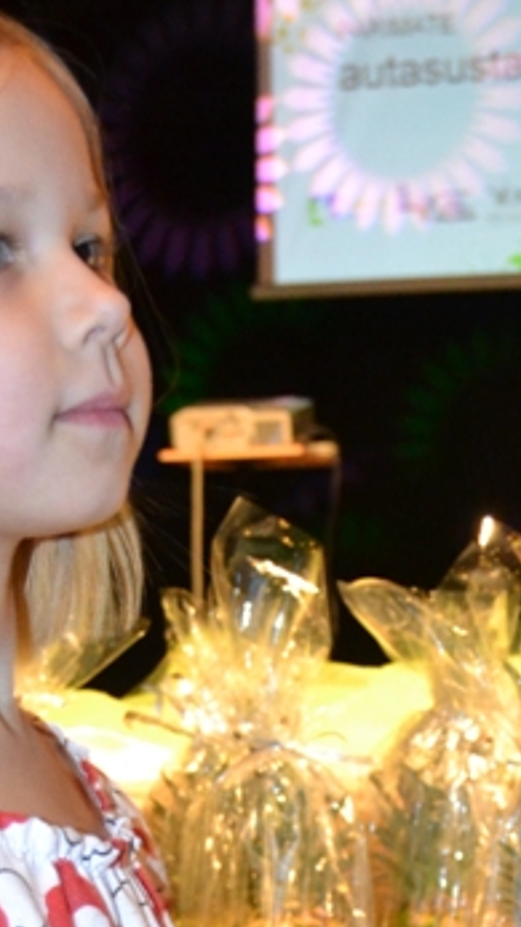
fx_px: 2619
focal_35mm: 107
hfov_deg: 11.4
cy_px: 1079
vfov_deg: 19.1
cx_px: 346
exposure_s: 1/60
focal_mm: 23
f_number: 3.8
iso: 1800
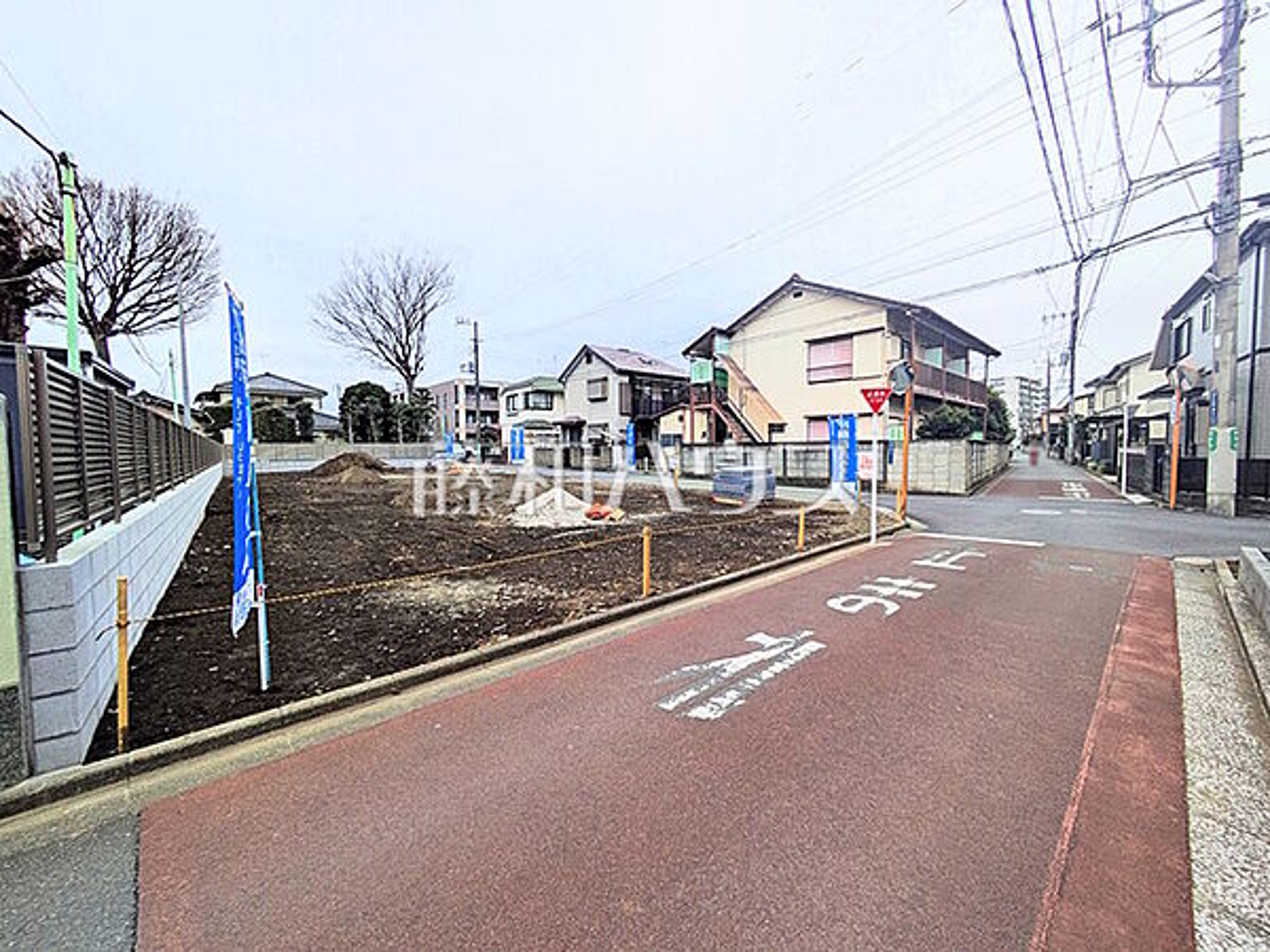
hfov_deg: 102.1
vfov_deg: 85.7
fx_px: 514
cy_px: 476
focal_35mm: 14
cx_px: 635
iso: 50
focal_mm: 1.83
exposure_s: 1/102
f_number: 2.2
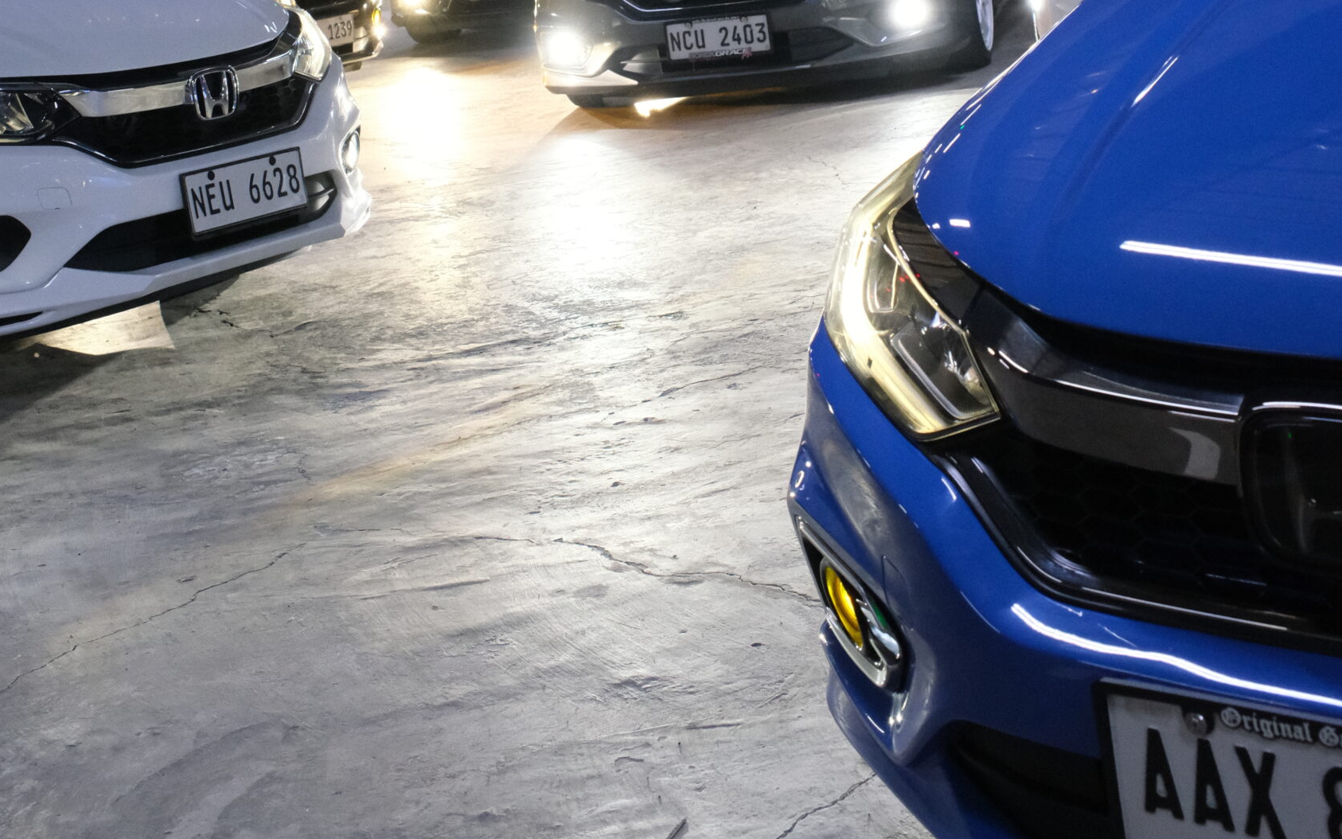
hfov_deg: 31.5
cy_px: -63
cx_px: 669
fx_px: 2377
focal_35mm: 65
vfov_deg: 19.3
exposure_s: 1/100
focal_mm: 28.3
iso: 5000
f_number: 5.6
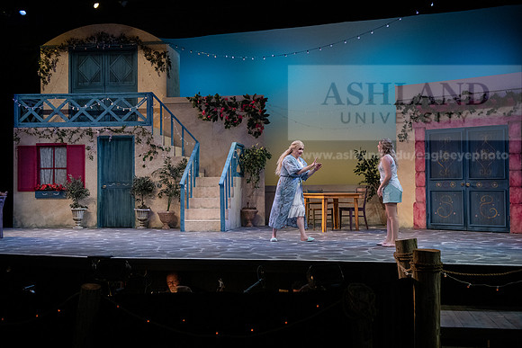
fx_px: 653
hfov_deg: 43.6
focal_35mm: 45
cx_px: 261
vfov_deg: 29.9
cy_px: 174
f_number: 3.5
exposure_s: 1/320
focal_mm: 45
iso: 2500
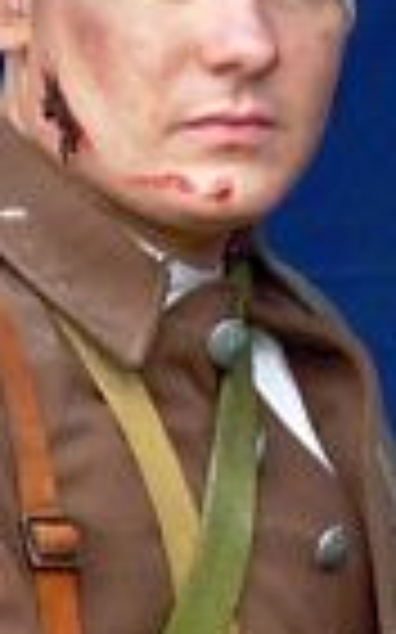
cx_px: 414
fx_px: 6240
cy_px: 184
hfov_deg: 3.6
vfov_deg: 5.8
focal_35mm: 361
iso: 80
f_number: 3.2
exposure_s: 1/80
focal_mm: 8.5
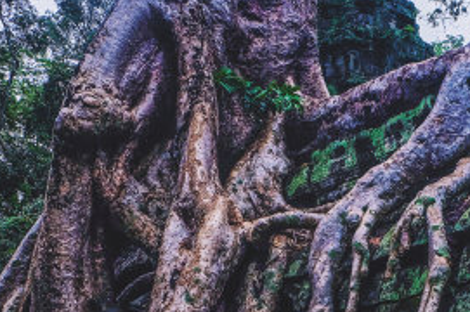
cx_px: 322
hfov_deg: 33.6
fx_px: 769
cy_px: 325
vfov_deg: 21.9
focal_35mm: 59
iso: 400
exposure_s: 1/280
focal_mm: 16
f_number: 8
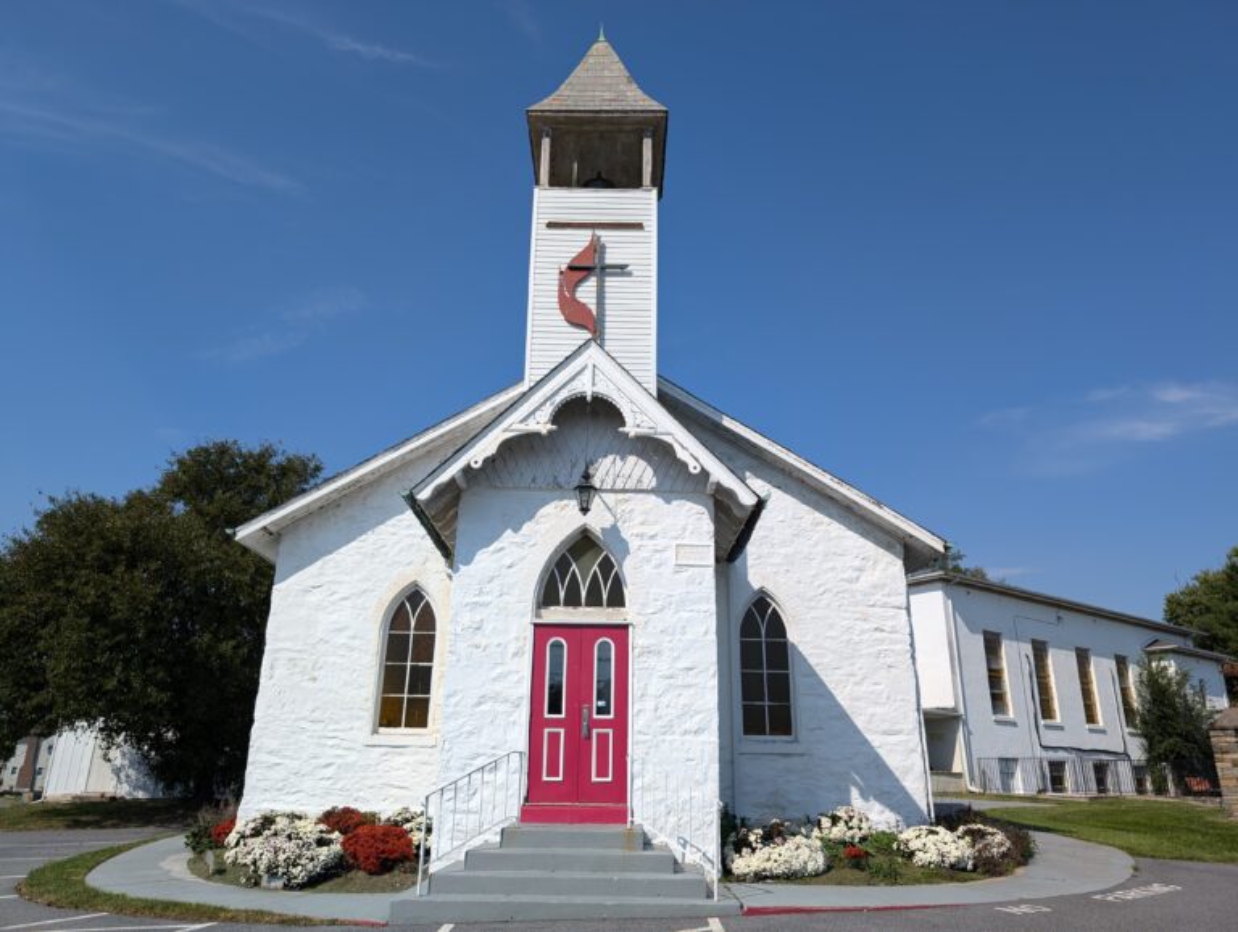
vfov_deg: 56.9
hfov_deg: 71.5
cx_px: 619
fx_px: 859
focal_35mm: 24
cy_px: 466
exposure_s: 1/1890
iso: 22
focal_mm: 6.9
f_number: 1.68
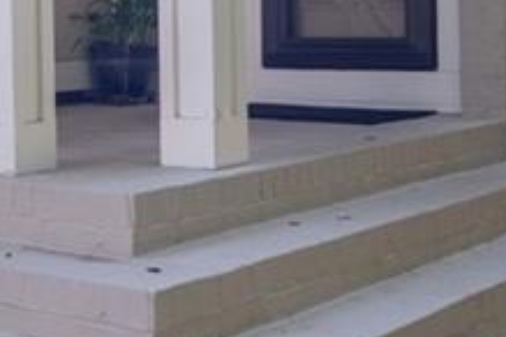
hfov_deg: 23.6
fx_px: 1181
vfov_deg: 16.0
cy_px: 8
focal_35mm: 84
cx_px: 55
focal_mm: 12
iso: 400
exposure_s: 1/500
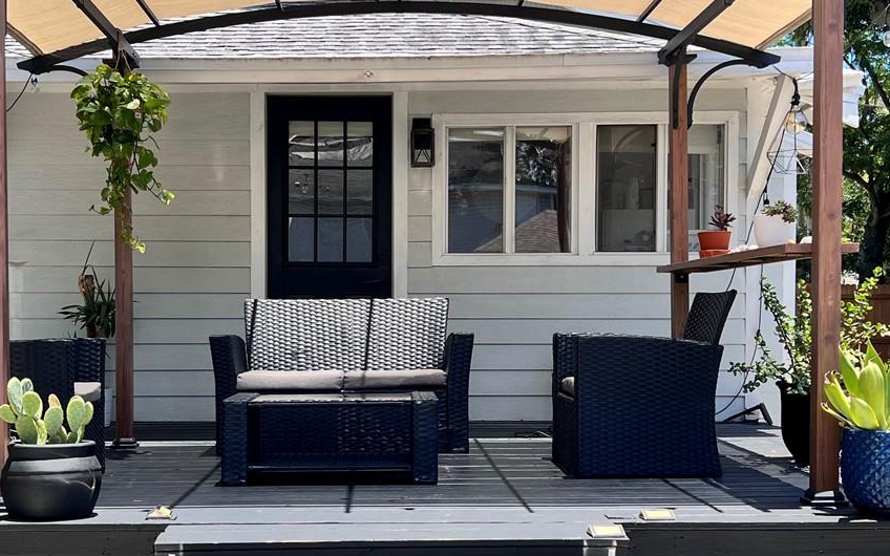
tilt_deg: -0.7
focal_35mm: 52
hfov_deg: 38.8
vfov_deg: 24.8
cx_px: 381
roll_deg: +0.6
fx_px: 1261
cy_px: 328
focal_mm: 5.7
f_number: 1.5
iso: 50
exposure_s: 1/1698
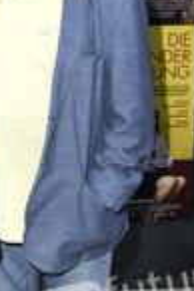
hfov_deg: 14.0
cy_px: 211
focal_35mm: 94
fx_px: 765
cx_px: -44
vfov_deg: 21.5
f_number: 6.3
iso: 320
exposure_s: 1/100
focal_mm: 23
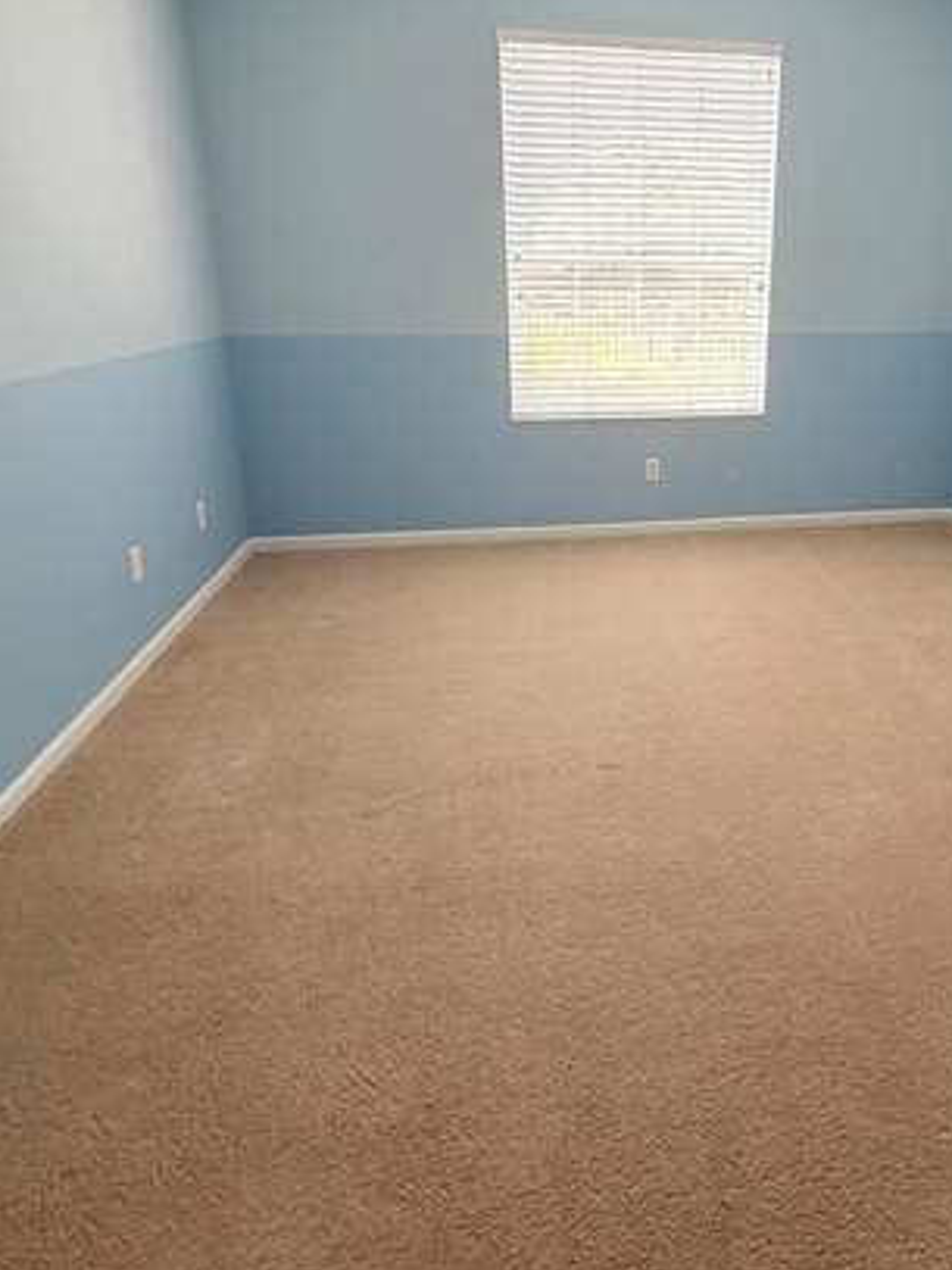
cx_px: 646
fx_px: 807
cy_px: 487
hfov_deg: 59.4
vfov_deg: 75.2
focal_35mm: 22
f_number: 2.2
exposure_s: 1/121
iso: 160
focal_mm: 2.22
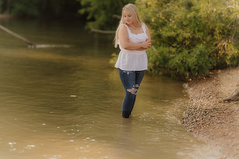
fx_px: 697
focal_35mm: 105
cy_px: 80
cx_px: 120
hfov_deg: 19.5
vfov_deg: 13.0
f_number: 1.4
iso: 160
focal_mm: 105
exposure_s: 1/2500
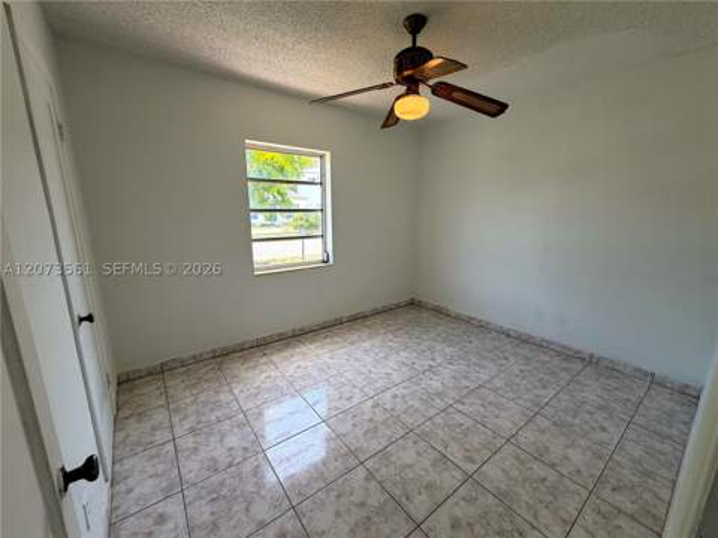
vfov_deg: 85.7
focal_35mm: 14
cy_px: 269
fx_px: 290
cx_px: 359
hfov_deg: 102.1
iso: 50
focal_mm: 2.22
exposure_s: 1/120
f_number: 2.2
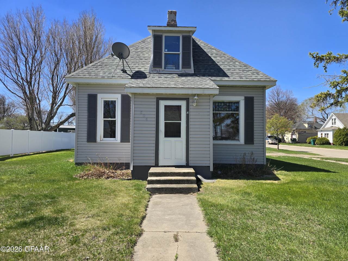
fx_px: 231
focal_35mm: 23
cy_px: 130
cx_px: 174
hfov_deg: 73.9
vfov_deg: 58.9
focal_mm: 6.3
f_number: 1.7
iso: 12
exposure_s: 1/594
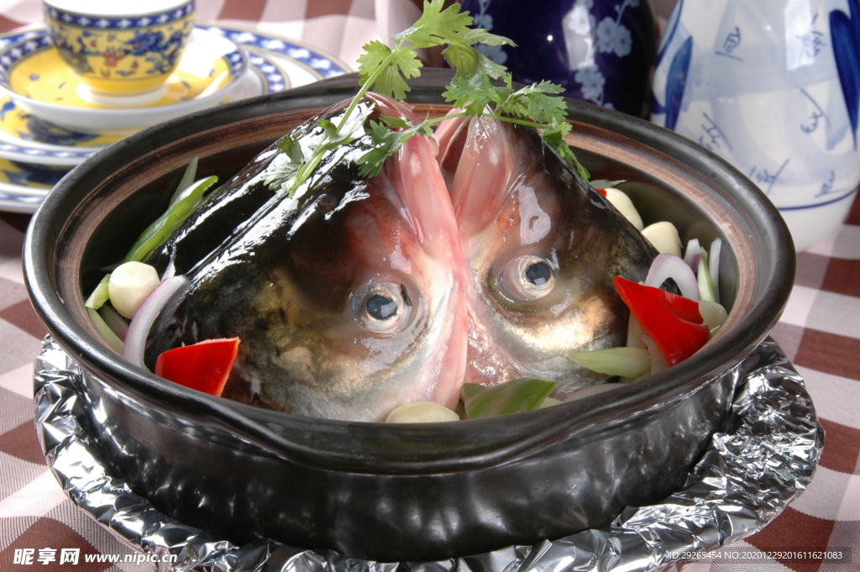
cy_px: 286
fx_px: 1862
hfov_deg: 26.0
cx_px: 430
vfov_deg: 17.5
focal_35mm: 78
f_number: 13
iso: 200
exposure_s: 1/200
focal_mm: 52
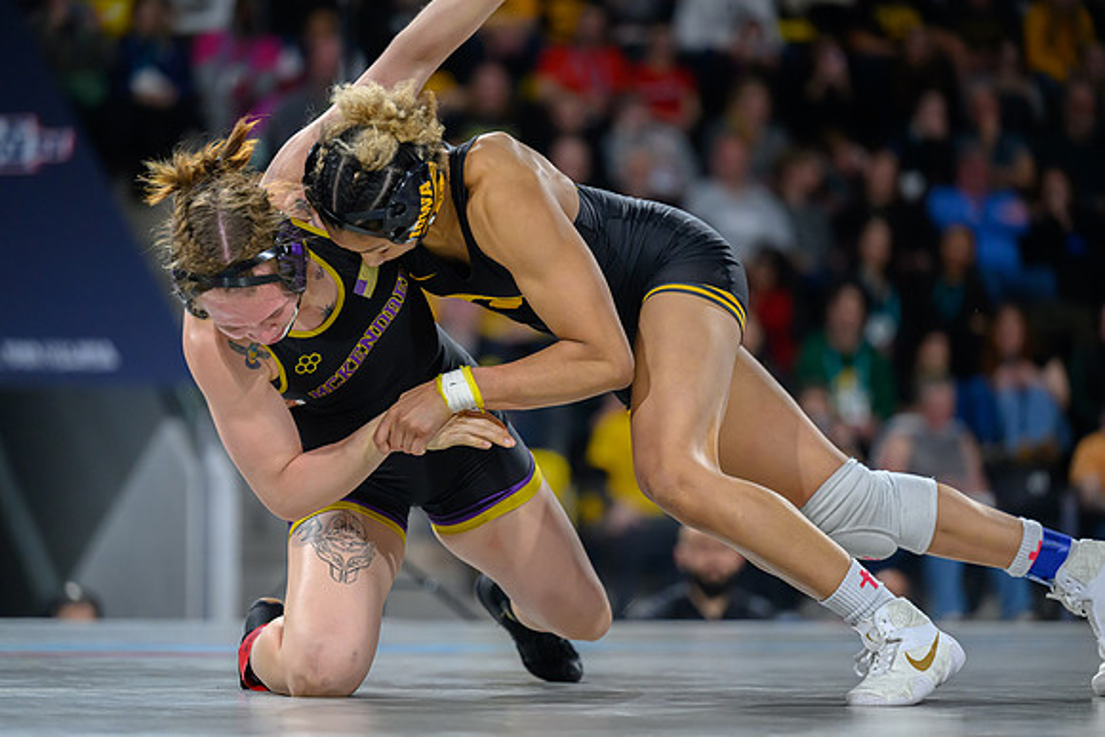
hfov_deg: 12.3
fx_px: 5125
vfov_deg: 8.2
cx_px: 514
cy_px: 390
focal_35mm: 167
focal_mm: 155
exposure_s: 1/800
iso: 3200
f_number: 2.8
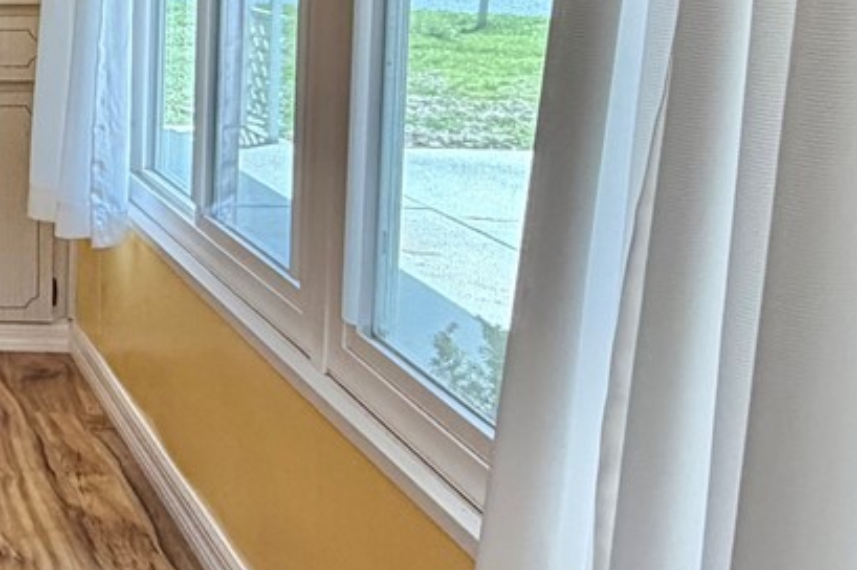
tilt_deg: -6.2
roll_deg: +1.6
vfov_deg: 23.1
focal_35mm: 57
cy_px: 46
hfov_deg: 25.8
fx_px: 1356
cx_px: -438
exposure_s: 1/120
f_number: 2.2
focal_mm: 2.22
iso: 250
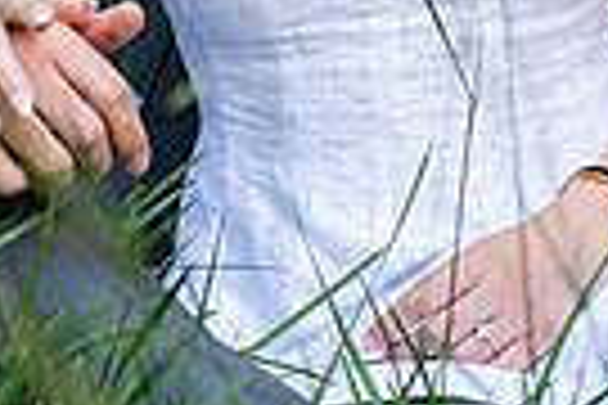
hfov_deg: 5.9
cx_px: -185
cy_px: -398
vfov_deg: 4.0
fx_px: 5809
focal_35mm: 344
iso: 400
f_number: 3.5
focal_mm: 80
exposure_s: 1/640
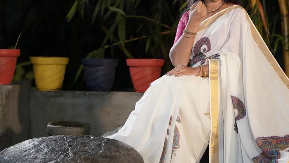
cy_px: 89
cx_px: 203
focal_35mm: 159
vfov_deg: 7.6
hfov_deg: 13.5
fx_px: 1218
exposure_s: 1/250
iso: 640
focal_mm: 85
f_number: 2.8
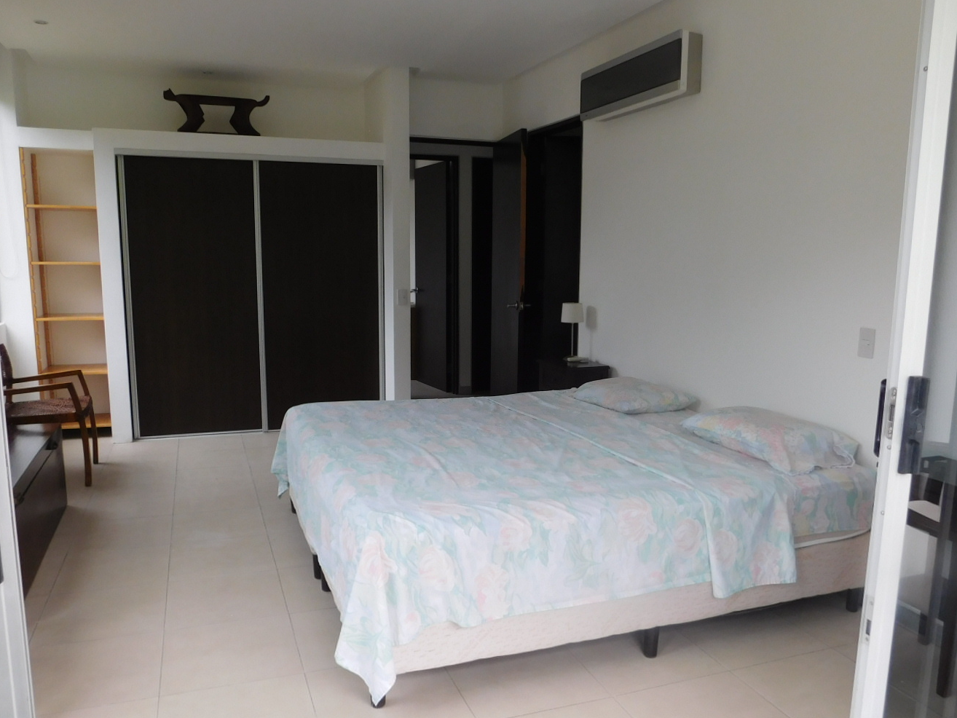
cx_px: 480
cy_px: 383
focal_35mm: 28
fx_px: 774
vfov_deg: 49.7
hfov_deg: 63.4
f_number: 3
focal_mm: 4
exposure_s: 1/125
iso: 125
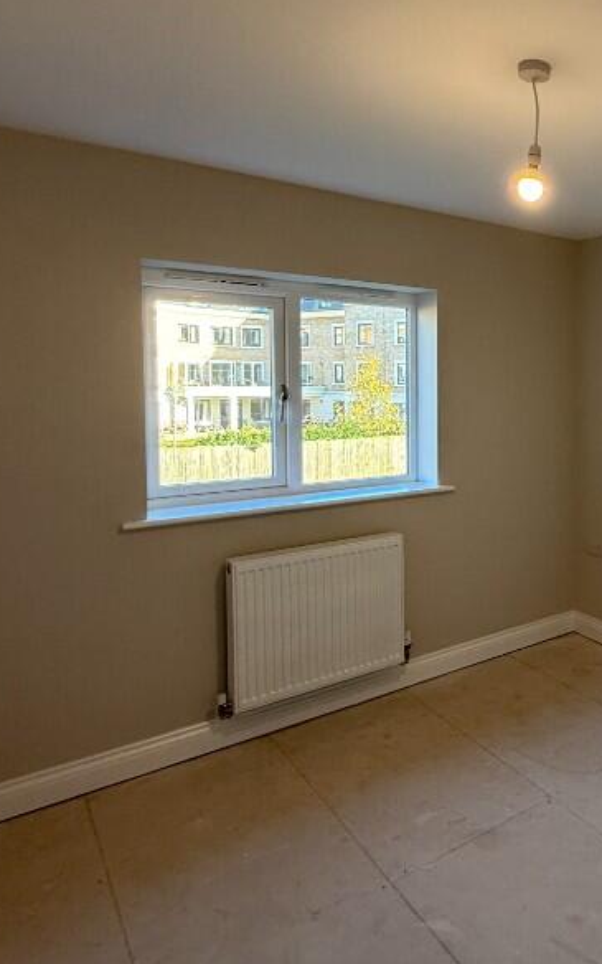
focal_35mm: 26
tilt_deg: -2.5
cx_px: 635
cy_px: 413
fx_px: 683
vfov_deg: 70.0
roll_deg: -0.2
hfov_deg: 40.2
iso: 160
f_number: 2.2
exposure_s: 1/100
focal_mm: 2.22
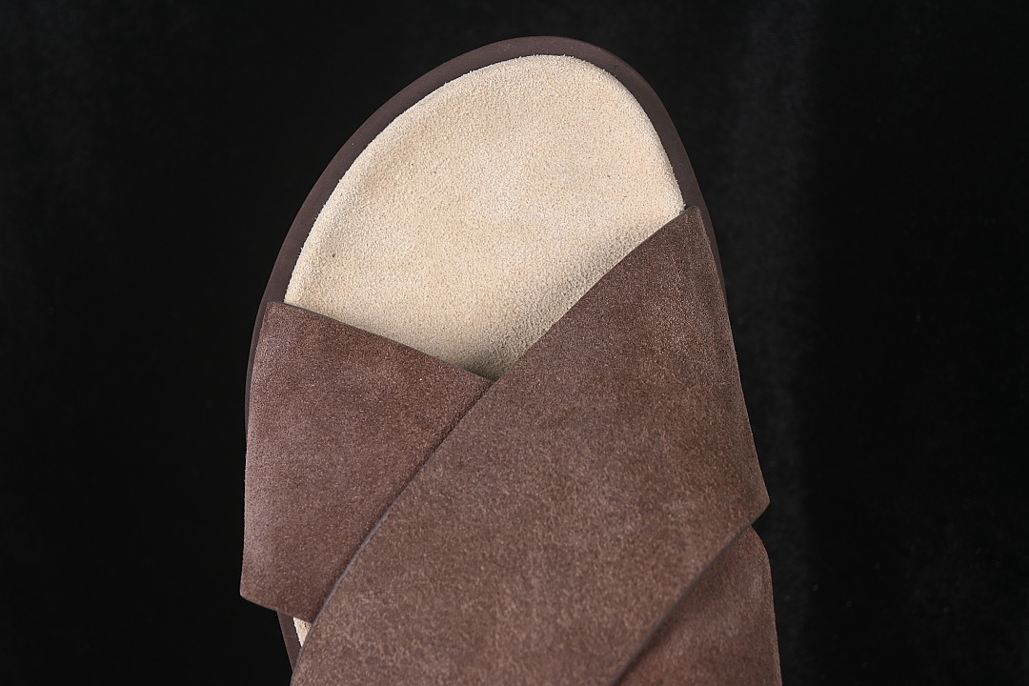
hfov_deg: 27.0
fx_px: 2144
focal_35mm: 75
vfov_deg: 18.2
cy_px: 343
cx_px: 514
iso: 160
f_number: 6.3
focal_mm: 50
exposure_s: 1/60
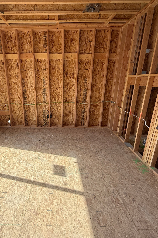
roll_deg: +0.9
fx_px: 132
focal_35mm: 20
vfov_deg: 84.0
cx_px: 57
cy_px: 122
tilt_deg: -17.3
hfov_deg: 60.9
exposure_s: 1/224
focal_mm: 2.22
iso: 64
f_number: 2.2
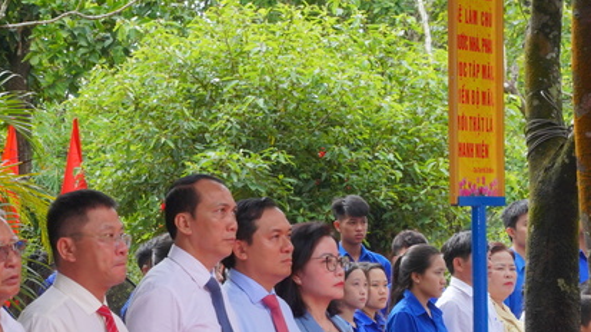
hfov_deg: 10.1
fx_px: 3337
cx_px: 44
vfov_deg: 5.7
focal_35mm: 213
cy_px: 321
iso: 400
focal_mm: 70
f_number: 9
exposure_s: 1/160
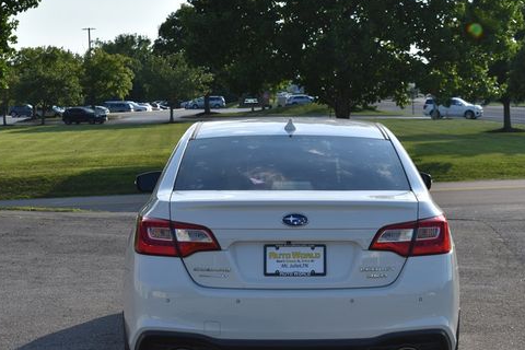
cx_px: 335
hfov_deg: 21.2
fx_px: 1400
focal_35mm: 96
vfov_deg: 14.2
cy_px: 200
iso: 100
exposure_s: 1/250
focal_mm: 48
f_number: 8
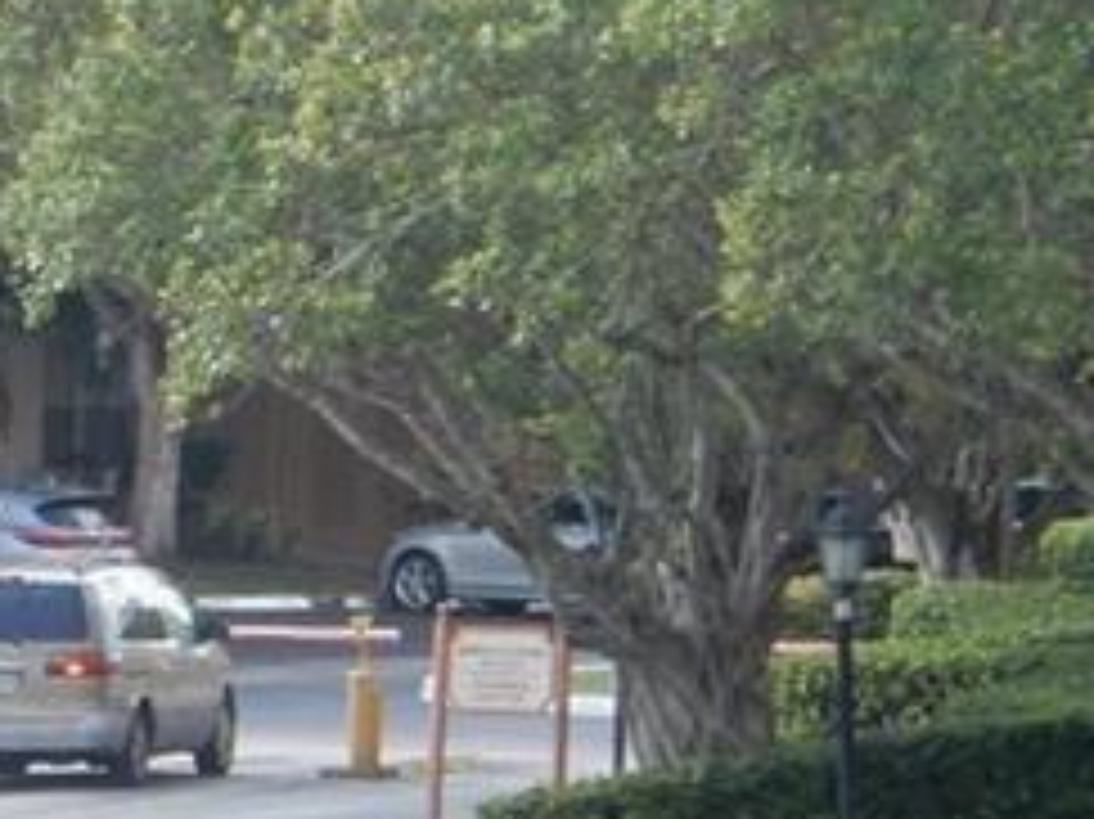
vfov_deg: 3.2
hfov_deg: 4.3
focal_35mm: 458
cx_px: -23
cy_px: 148
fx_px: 14467
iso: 125
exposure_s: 1/100
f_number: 6
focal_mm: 24.7
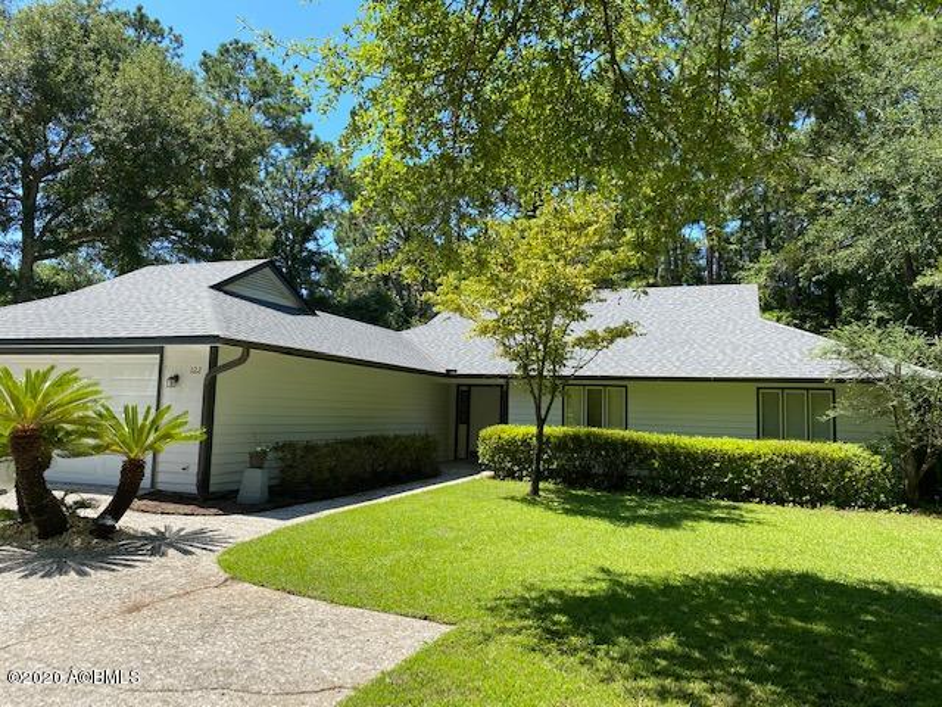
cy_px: 354
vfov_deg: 53.1
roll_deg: -1.7
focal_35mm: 26
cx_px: 471
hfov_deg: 67.3
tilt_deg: +5.7
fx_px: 708
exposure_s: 1/1232
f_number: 1.8
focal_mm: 4.25
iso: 32
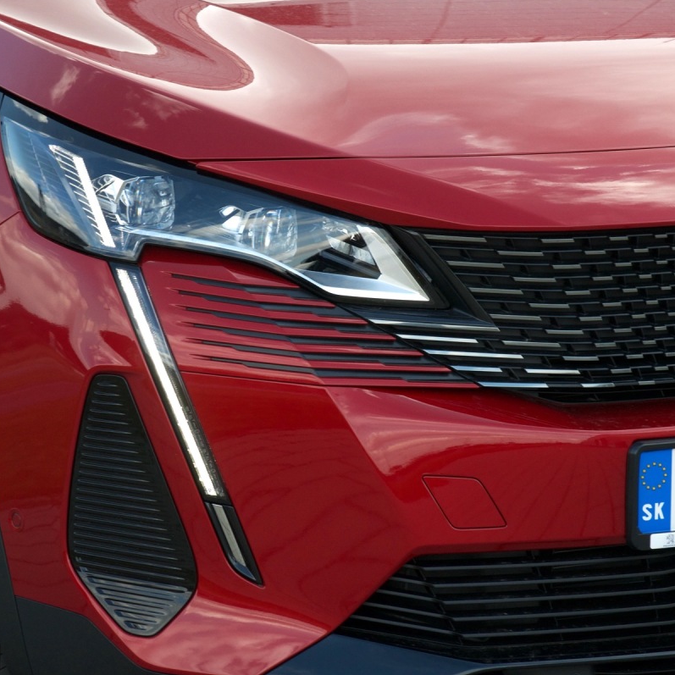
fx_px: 4236
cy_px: 337
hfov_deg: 9.1
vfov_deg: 9.1
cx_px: 257
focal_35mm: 192
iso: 400
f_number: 10
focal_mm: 100
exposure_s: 1/200
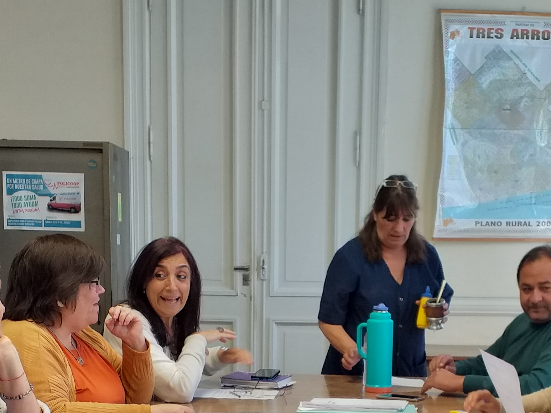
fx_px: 971
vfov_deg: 23.3
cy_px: 385
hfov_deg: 31.6
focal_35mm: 61
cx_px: 332
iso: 50
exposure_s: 1/50
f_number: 1.9
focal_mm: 3.6
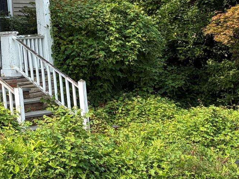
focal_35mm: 81
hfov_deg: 20.5
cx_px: -124
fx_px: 559
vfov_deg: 17.6
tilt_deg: +7.7
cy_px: -15
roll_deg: +3.4
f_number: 1.6
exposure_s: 1/2208
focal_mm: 5.96
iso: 50
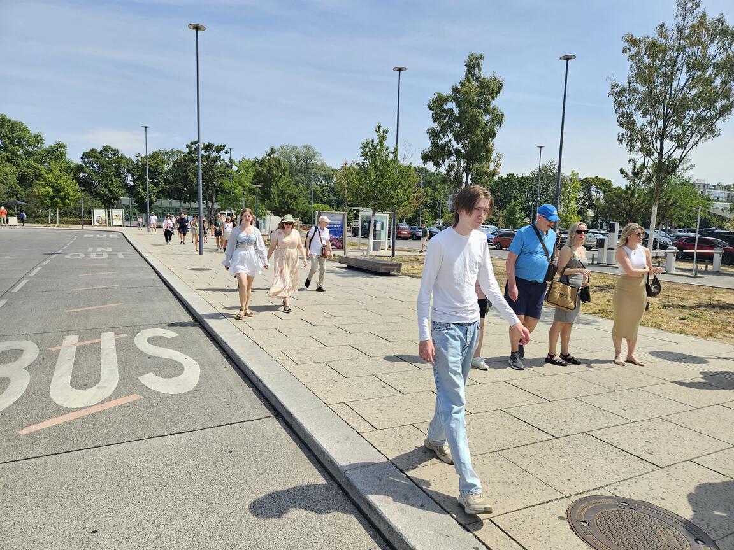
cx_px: 367
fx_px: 488
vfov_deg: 58.9
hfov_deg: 73.9
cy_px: 275
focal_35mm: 23
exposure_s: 1/2000
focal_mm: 5.4
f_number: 1.8
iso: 40
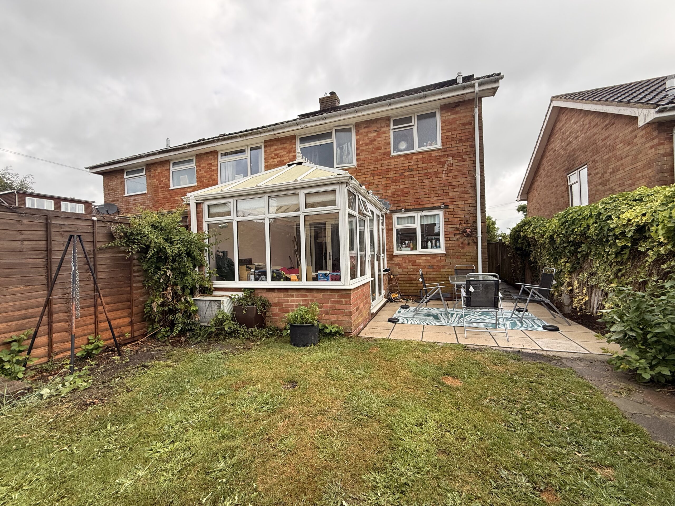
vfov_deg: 85.7
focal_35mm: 14
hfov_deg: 102.1
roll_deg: +1.4
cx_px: 338
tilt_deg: +0.8
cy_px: 253
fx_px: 273
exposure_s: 1/799
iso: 64
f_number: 2.2
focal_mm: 2.22
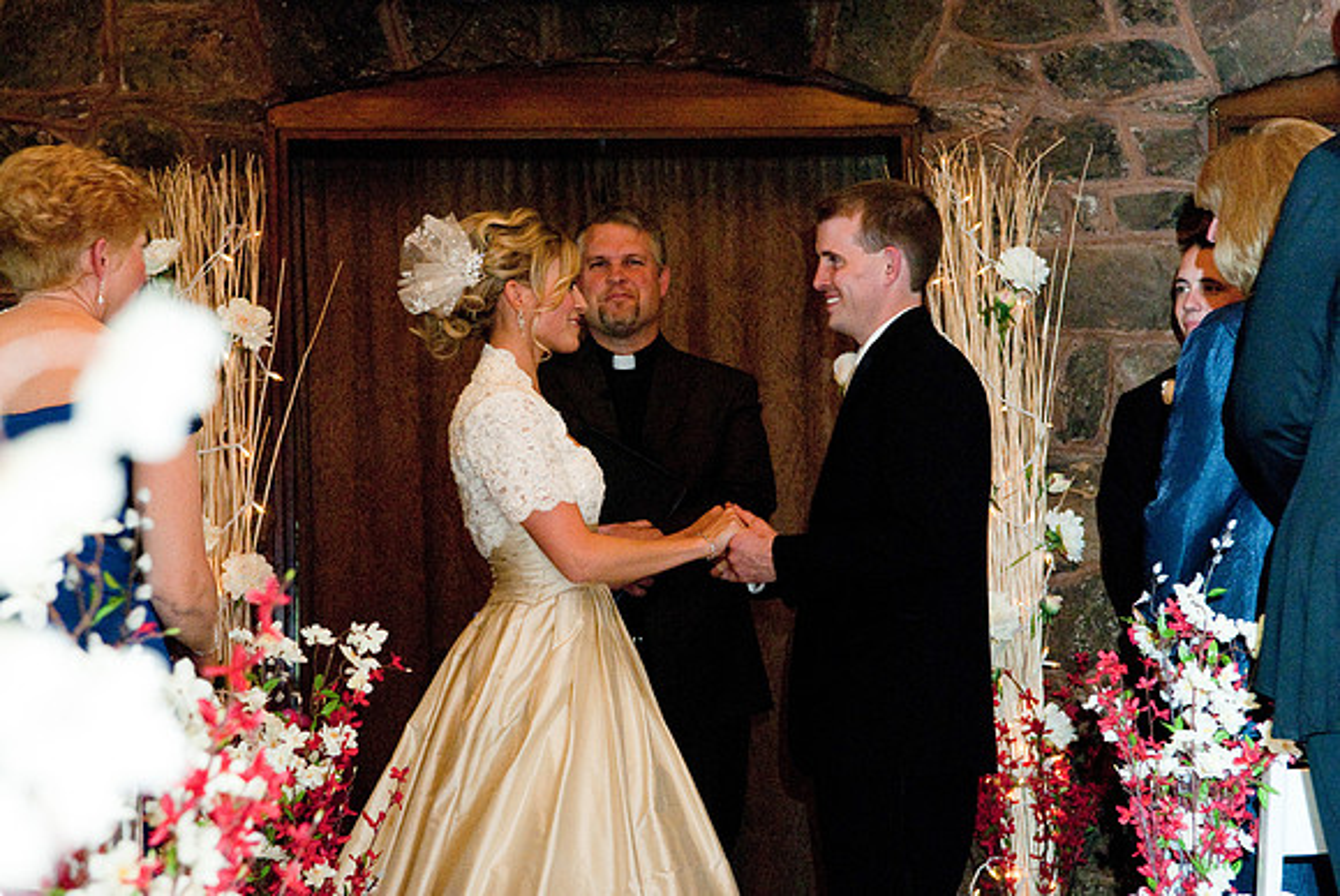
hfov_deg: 26.0
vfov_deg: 17.5
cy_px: 448
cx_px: 670
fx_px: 2906
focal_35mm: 78
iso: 1600
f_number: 5
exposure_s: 1/60
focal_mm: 52
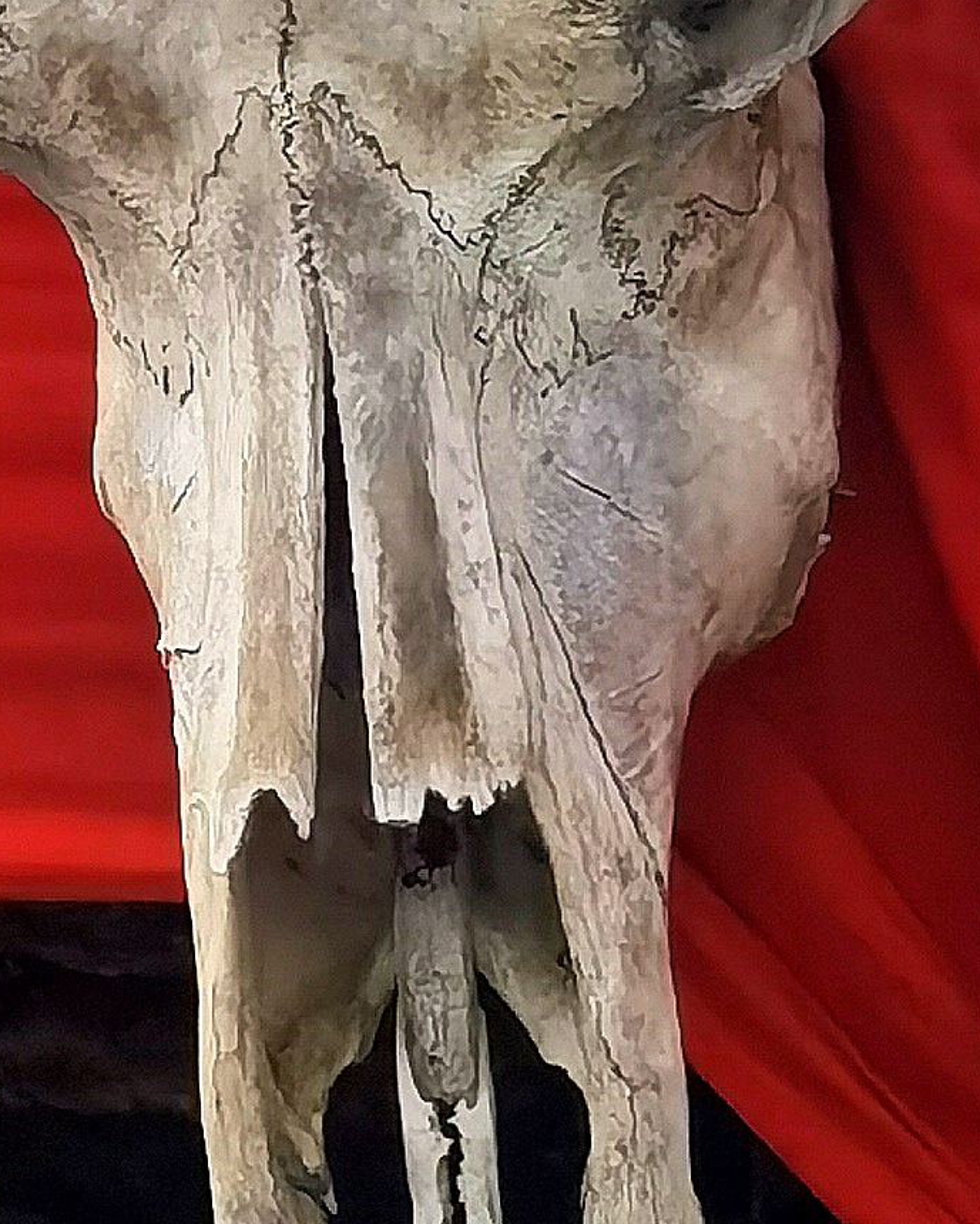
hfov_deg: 4.8
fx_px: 11630
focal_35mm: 321
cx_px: 191
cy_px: -1010
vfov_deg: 5.9
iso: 50
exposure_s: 1/2874
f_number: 1.9
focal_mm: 6.67
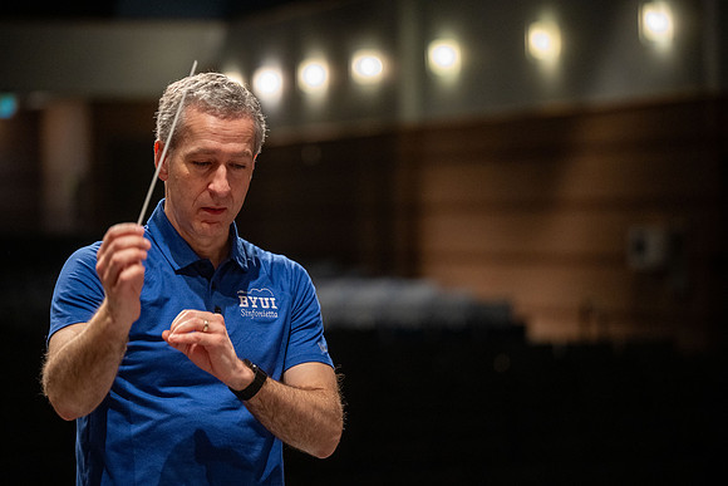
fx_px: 2326
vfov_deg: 11.9
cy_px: 243
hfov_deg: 17.8
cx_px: 364
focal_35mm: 115
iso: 3200
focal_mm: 115
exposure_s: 1/320
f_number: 2.8
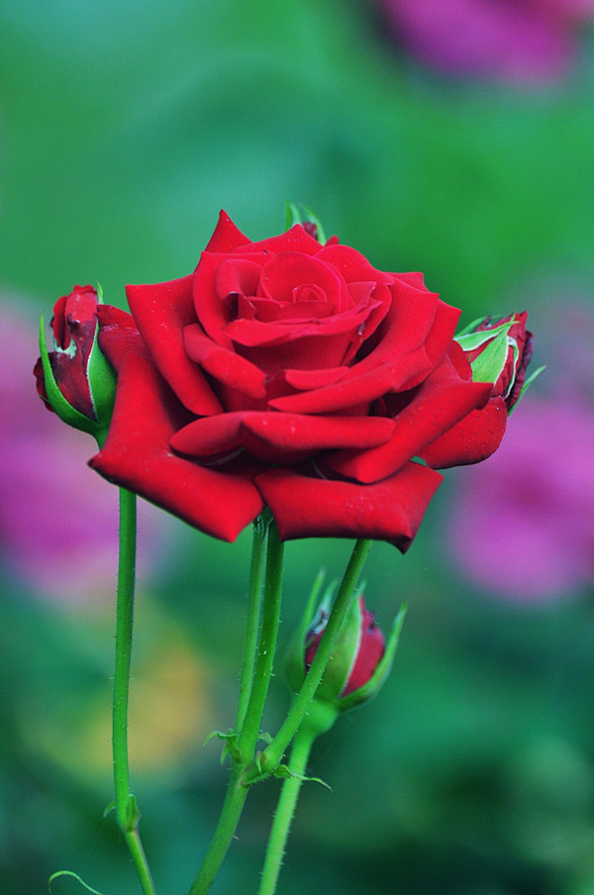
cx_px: 297
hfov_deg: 5.1
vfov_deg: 7.6
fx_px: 6701
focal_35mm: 270
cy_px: 448
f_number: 5.6
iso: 200
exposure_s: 1/400
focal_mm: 180
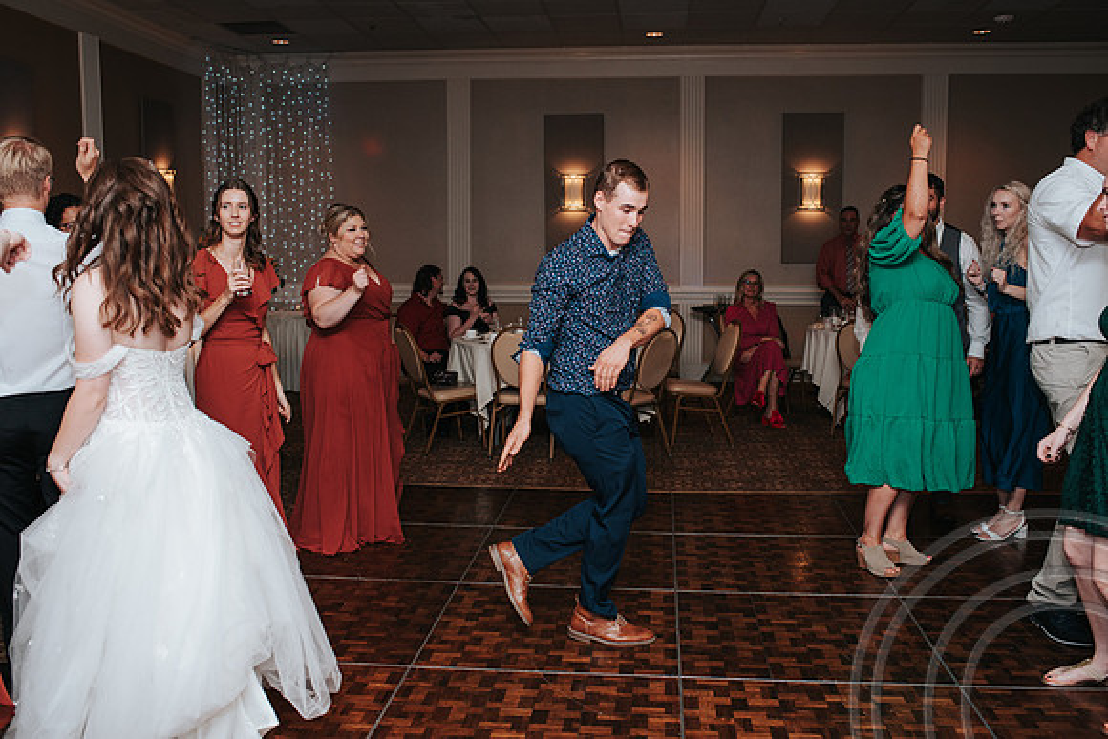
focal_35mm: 35
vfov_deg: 37.9
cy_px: 370
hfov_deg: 54.4
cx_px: 554
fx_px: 1077
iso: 1000
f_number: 4.5
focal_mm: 35
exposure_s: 1/160
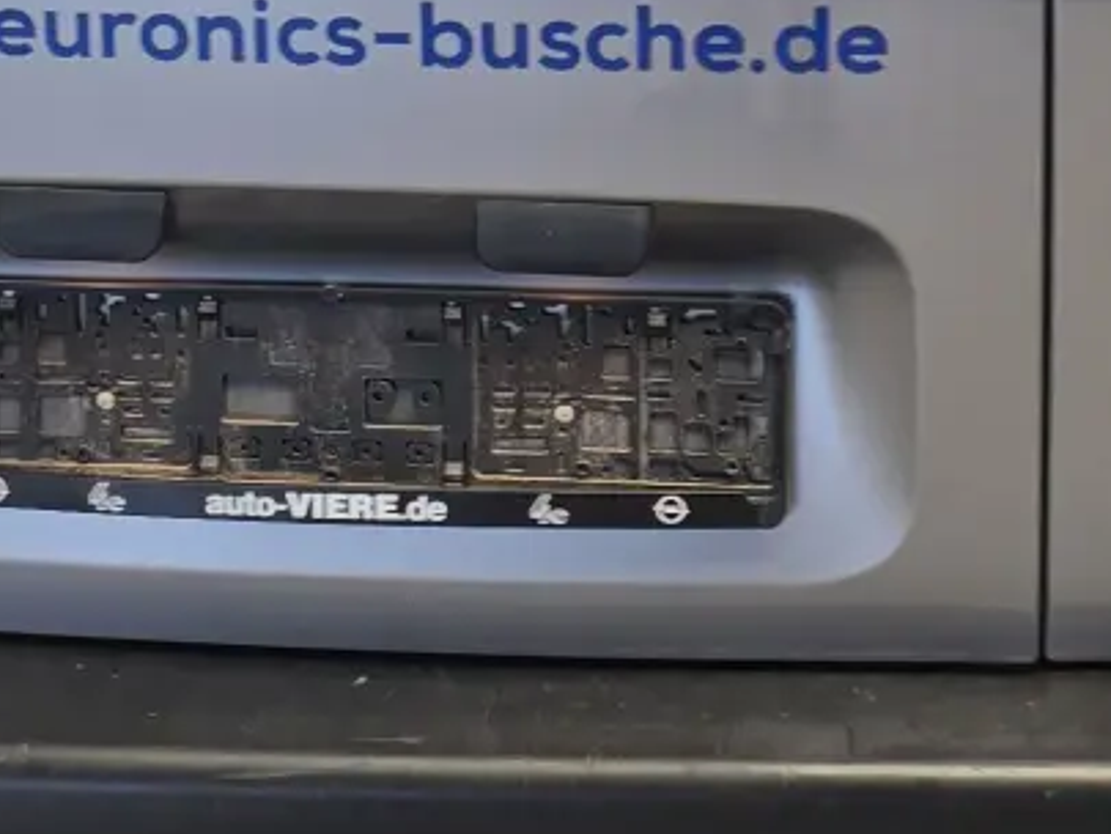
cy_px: -145
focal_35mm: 109
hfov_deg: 18.0
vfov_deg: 13.3
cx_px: 582
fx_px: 3499
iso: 32
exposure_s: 1/180
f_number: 1.7
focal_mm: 6.3
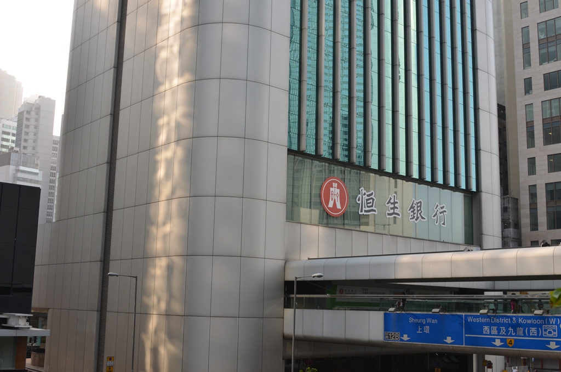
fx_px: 653
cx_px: 280
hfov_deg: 46.5
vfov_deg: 31.7
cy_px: 186
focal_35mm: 42
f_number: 7.1
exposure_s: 1/200
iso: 200
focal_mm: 28
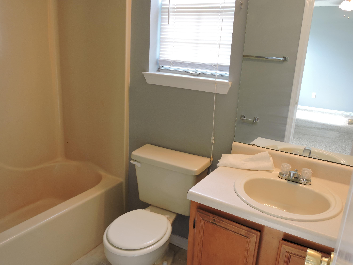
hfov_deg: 60.0
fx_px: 306
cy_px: 132
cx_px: 176
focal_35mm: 30
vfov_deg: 46.8
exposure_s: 1/30
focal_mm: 5.4
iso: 160
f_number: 3.5
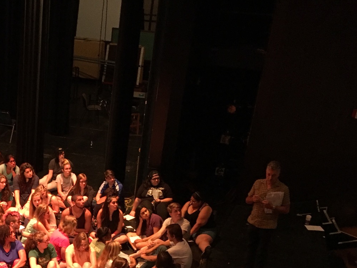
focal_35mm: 59
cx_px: 64
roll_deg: -2.9
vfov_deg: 23.7
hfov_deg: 31.7
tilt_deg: -26.1
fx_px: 608
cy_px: 271
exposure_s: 1/30
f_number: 2.2
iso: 200
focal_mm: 4.15
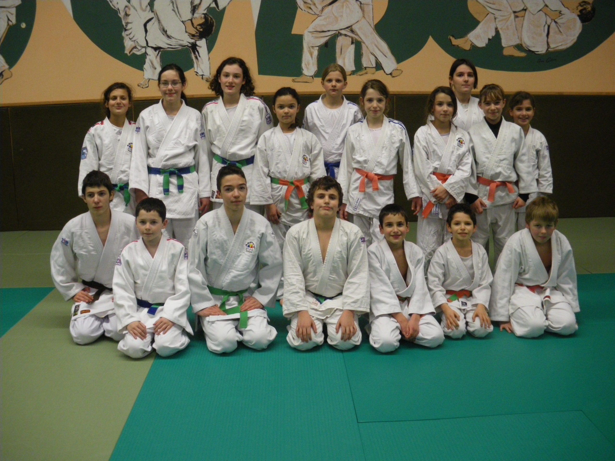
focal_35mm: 36
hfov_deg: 51.4
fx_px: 640
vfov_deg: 39.7
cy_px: 230
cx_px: 308
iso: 400
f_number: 3.5
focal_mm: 6.3
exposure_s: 1/50
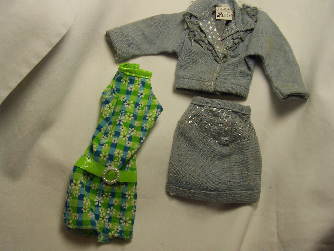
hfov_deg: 50.1
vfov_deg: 38.7
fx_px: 357
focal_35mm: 37
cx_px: 167
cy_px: 126
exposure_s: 1/125
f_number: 2.8
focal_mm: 5.6
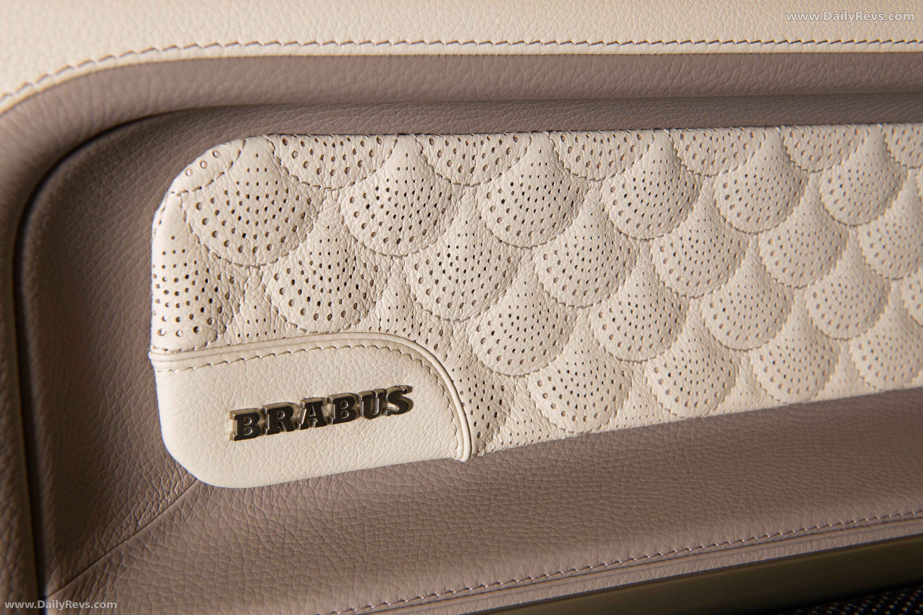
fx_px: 1231
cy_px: 308
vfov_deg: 28.1
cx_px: 462
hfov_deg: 41.1
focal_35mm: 48
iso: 500
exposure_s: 1/25
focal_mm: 48
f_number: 13
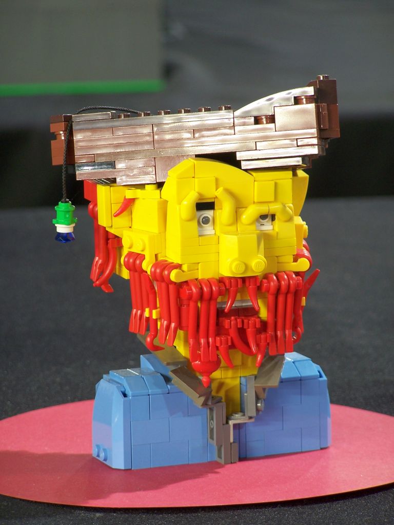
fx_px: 3308
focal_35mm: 218
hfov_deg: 6.8
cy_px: 262
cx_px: 197
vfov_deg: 9.1
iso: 80
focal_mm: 36.2
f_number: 3.2
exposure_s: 1/2
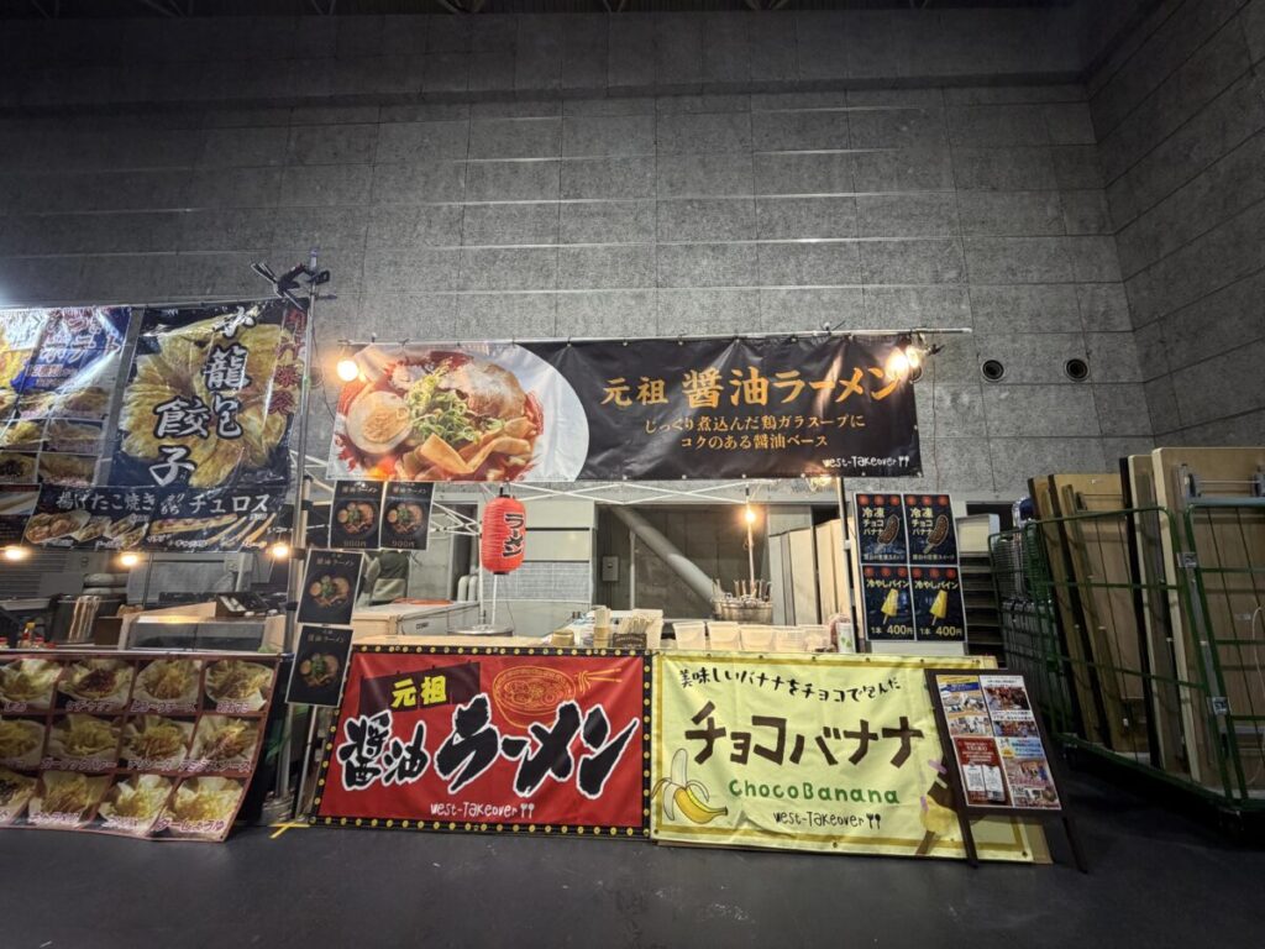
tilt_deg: +8.8
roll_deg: +1.3
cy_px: 474
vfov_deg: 85.7
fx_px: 512
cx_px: 632
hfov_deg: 102.1
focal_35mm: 14
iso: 320
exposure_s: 1/60
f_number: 2.2
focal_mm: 2.22
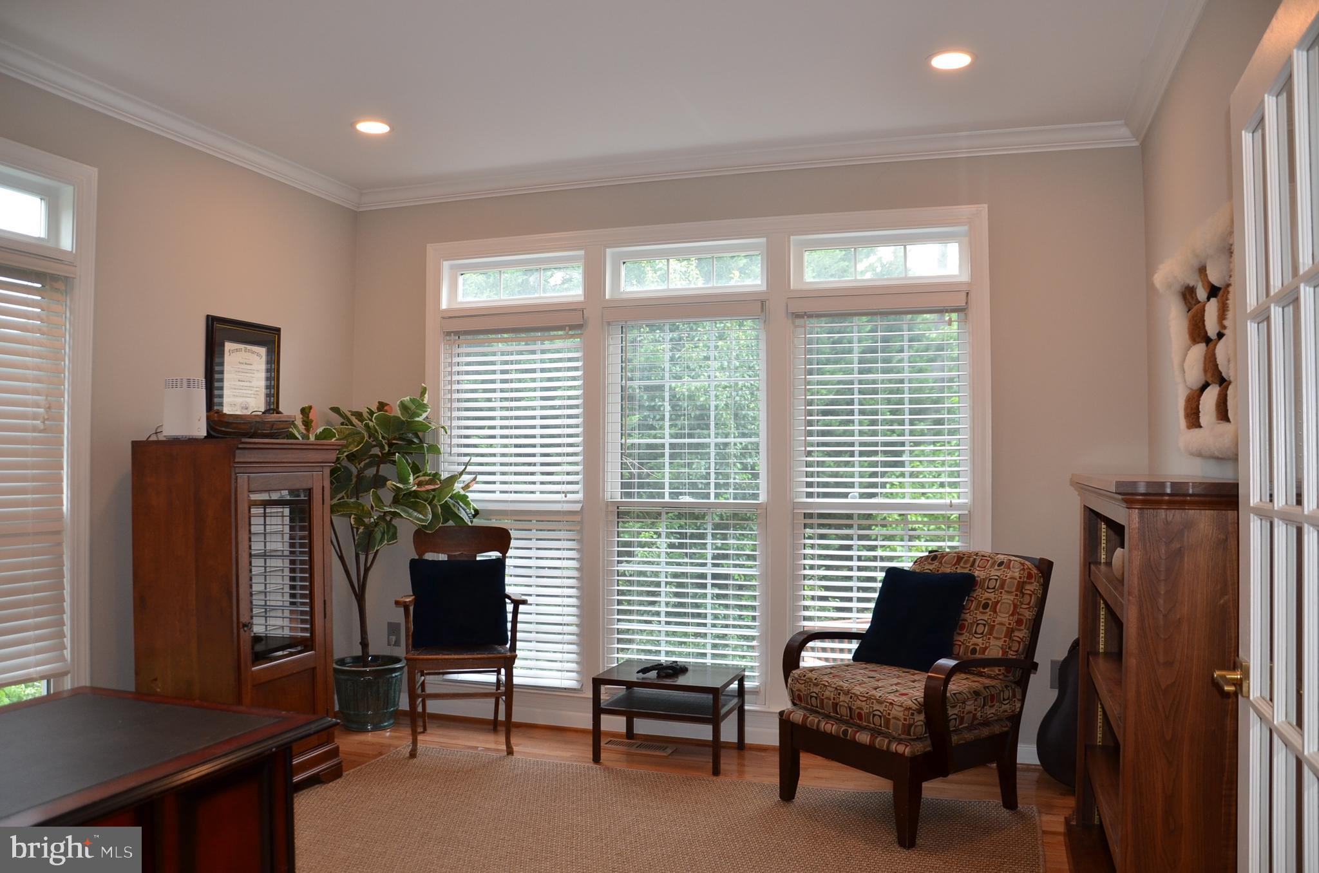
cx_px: 660
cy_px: 436
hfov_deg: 67.5
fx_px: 987
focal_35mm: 27
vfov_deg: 47.7
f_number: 3.5
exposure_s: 1/100
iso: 400
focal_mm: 18
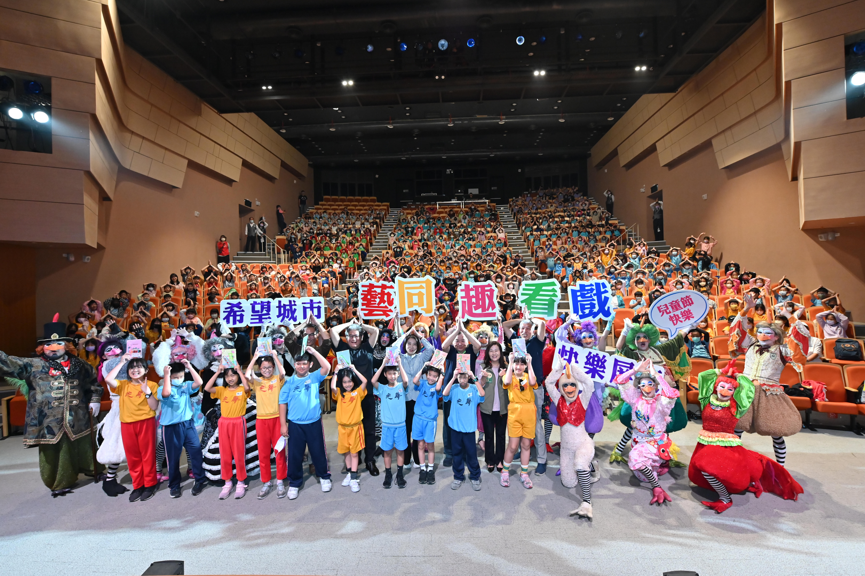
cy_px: 288
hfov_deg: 90.0
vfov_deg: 67.3
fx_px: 432
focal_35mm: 18
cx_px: 432
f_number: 5
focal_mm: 18
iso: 3200
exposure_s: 1/160
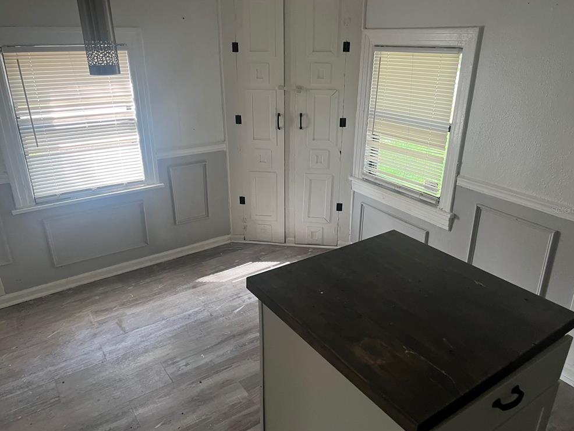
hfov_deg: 65.3
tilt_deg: -20.2
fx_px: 448
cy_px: 210
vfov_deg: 51.4
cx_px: 289
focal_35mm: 27
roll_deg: -0.1
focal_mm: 5.7
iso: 125
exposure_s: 1/94
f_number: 1.5
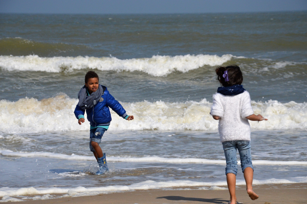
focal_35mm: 158
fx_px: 1342
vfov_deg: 8.7
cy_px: 102
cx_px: 154
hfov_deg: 13.1
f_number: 9
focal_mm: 105
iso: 800
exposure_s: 1/4000
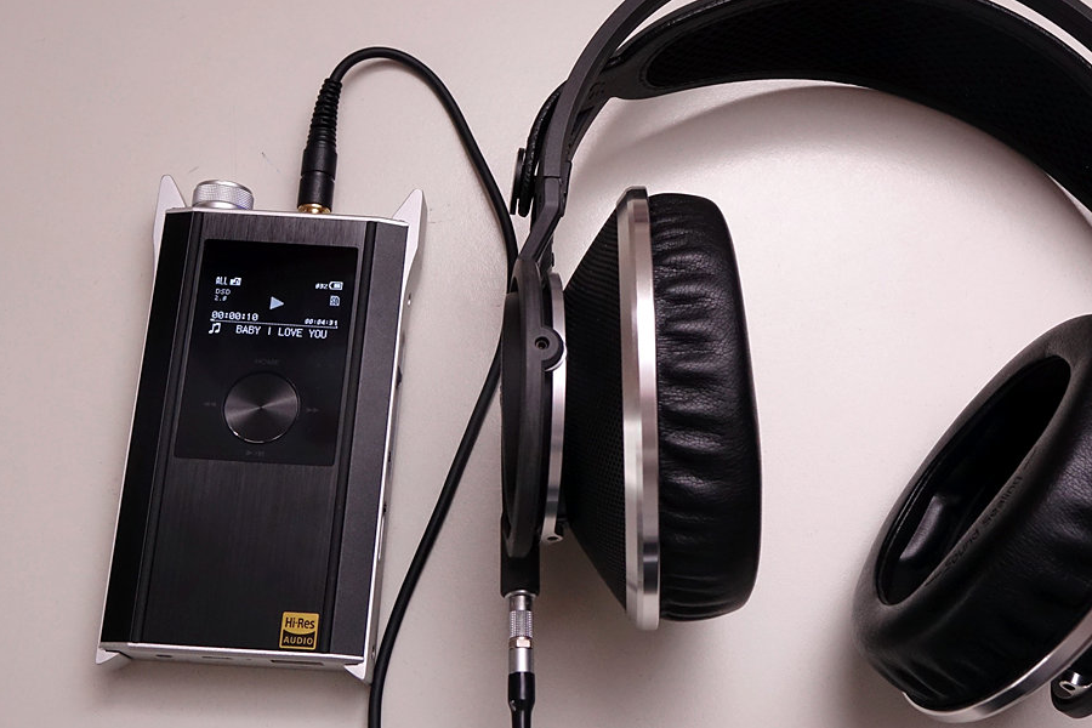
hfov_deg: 35.5
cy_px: 319
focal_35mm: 56
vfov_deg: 24.2
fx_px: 1699
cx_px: 675
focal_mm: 15.45
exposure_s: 1/60
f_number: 5.6
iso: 800
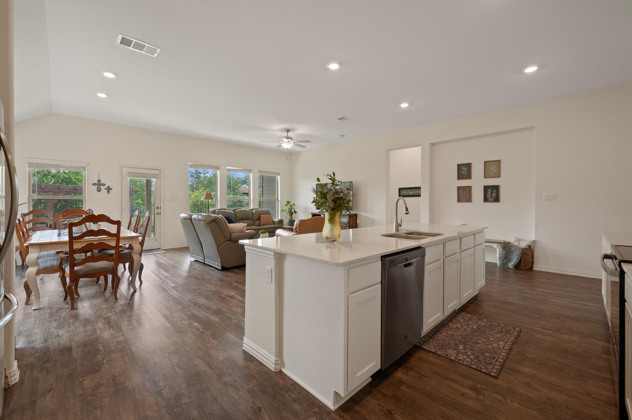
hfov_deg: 100.4
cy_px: 210
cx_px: 316
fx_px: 263
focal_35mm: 15
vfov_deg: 77.2
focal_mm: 15
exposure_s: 1/3
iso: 100
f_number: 8
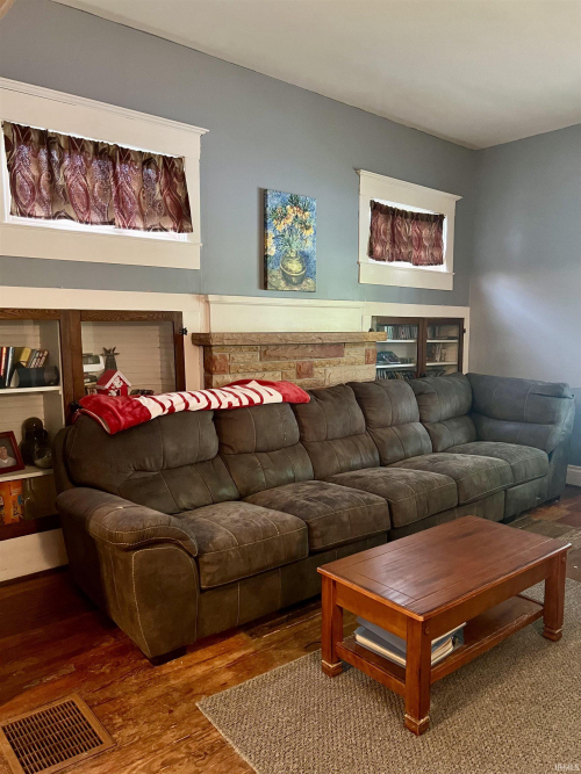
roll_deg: +0.5
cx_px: 290
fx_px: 582
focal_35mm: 26
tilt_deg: -5.0
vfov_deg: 67.3
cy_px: 387
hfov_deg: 53.0
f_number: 1.5
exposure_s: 1/40
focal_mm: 5.7
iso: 640
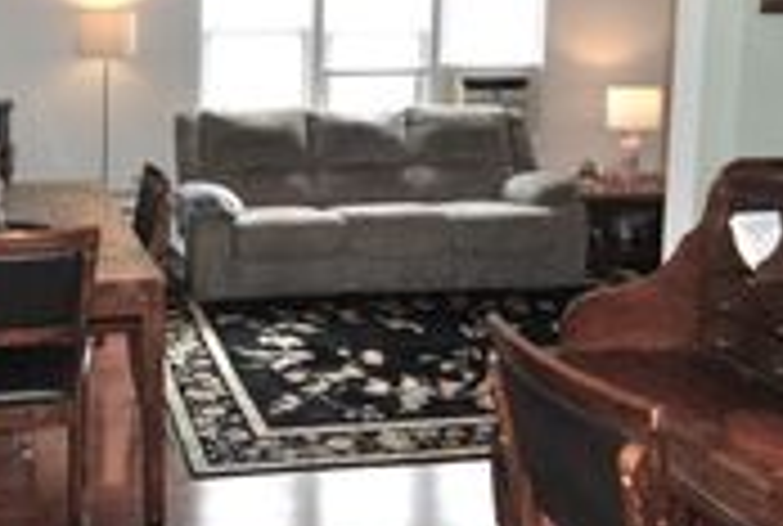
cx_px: 126
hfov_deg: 42.7
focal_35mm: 43
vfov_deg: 30.7
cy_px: 117
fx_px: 938
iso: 200
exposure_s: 1/60
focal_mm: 10
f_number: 3.5
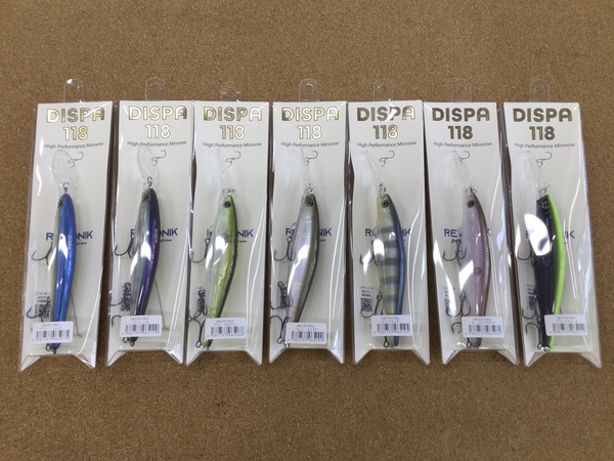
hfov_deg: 58.4
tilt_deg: -77.5
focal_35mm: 31
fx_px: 550
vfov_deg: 45.4
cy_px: 230
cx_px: 307
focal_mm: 3.3
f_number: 2.4
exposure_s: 1/60
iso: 25
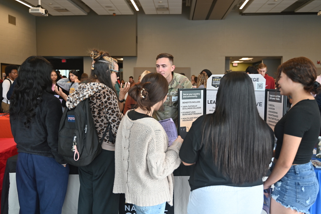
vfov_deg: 42.3
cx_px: 160
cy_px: 110
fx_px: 276
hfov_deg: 60.3
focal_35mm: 31
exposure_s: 1/200
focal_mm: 30
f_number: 2.8
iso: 400
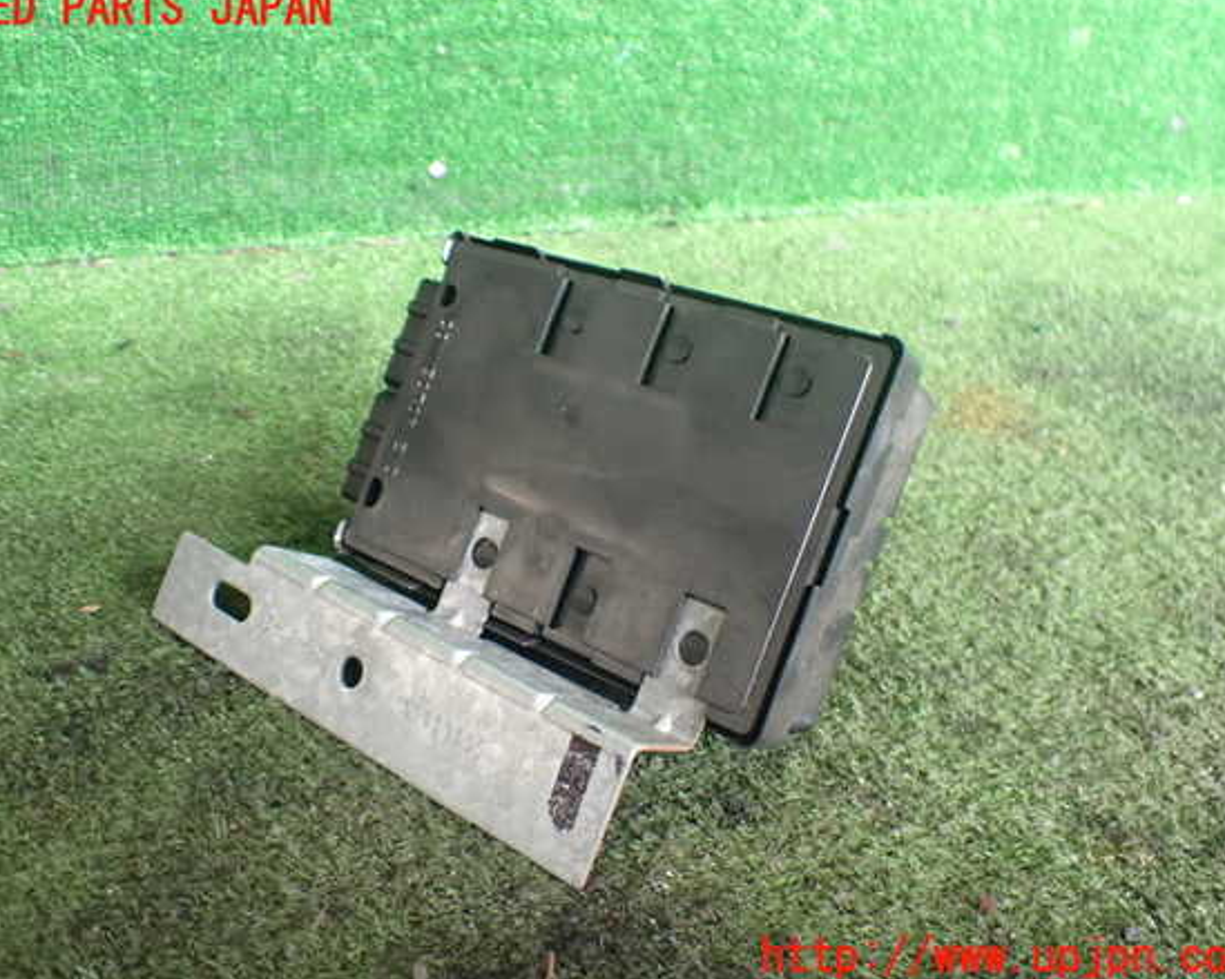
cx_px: 596
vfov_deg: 45.8
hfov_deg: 55.7
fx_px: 1160
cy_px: 484
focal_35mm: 32
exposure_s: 1/125
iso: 640
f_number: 2.3
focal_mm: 5.4
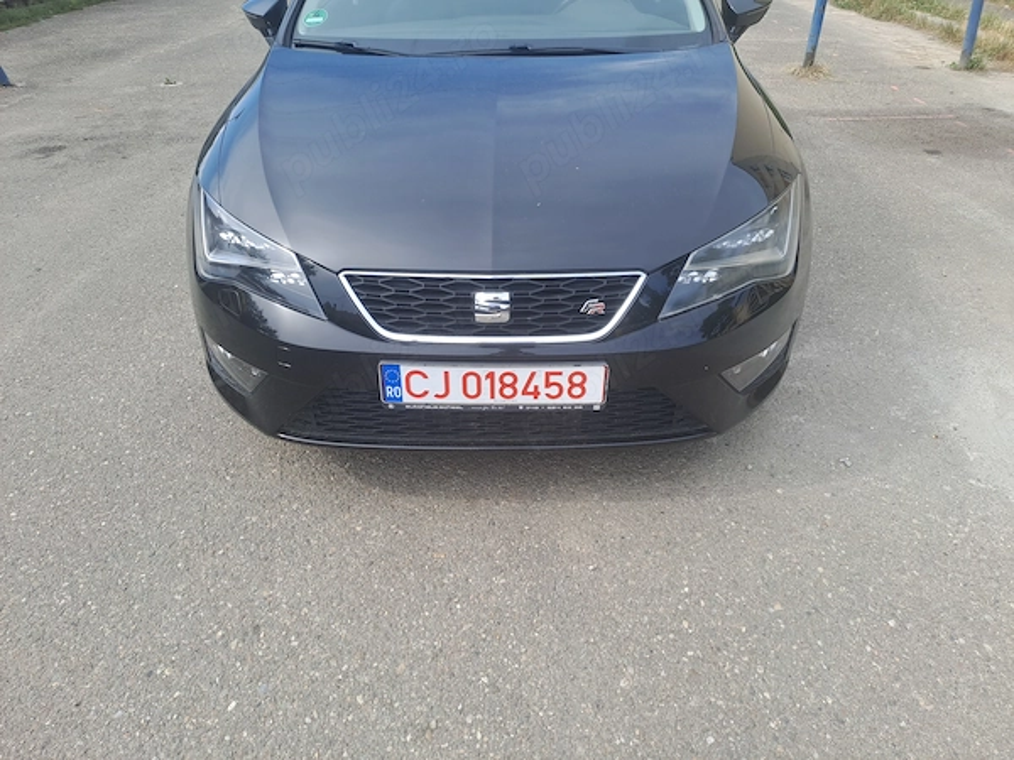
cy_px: 380
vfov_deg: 54.9
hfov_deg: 69.4
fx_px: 732
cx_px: 507
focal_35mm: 25
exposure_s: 1/348
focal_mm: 4.65
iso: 32
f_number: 1.8
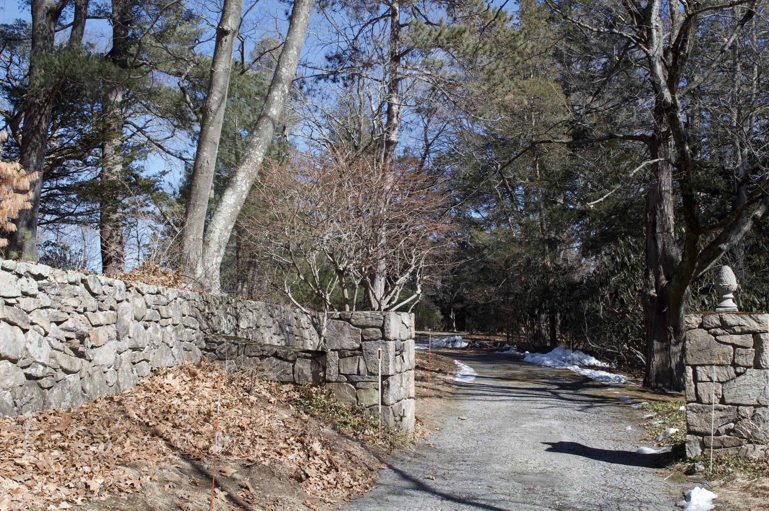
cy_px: 256
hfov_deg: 45.0
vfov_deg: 30.8
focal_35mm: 44
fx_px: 928
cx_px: 384
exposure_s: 1/400
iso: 400
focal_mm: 29
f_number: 11
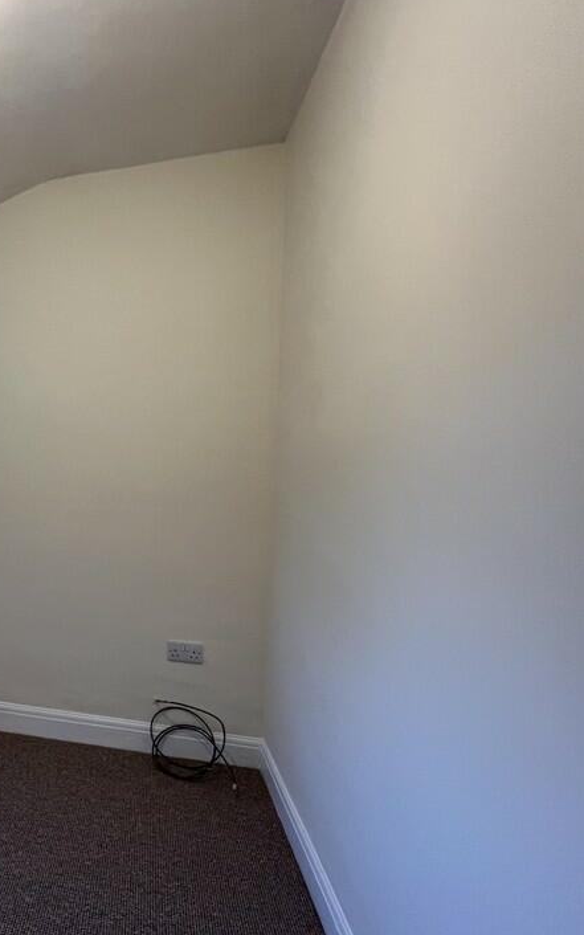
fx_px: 510
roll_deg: -1.6
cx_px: 4
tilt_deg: -1.2
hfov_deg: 49.1
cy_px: 491
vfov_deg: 85.0
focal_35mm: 20
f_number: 1.8
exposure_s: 1/100
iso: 160
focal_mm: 1.57
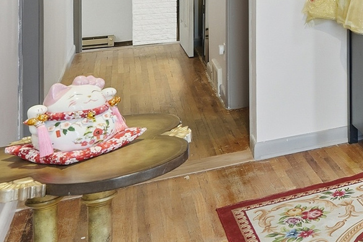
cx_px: 610
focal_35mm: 56
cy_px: -76
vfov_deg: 21.7
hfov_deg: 23.6
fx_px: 565
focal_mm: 16
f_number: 9
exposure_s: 1/30
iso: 250
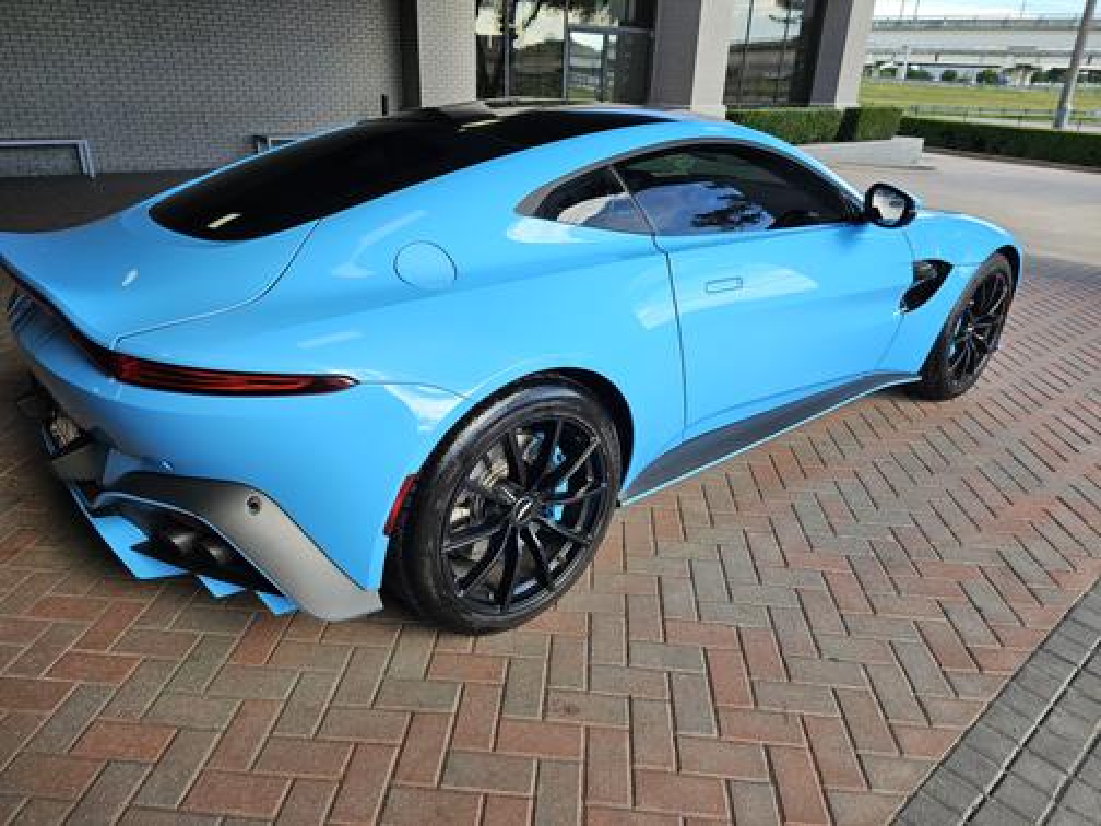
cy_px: 413
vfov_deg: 58.9
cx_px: 550
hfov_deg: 73.9
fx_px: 732
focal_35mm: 23
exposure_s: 1/230
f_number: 1.7
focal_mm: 6.3
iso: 20
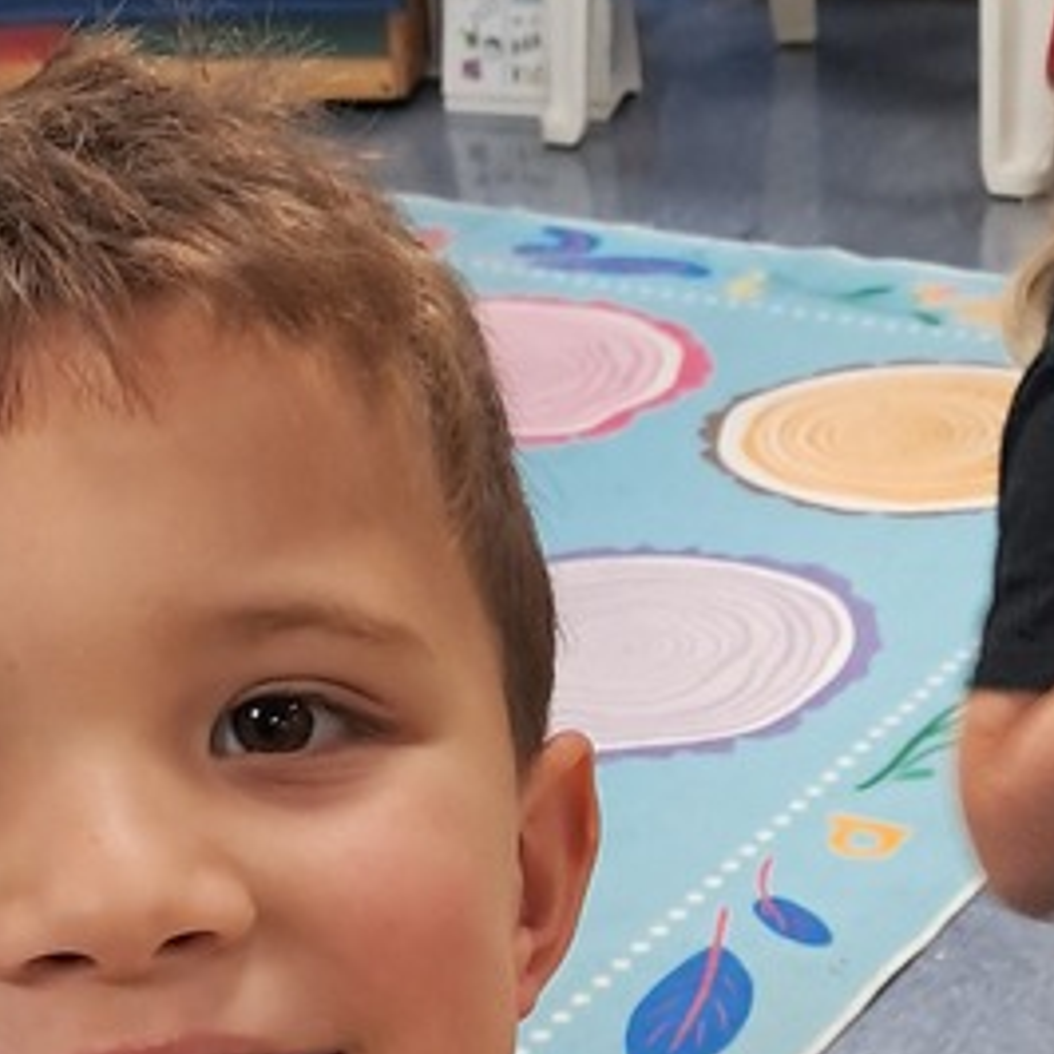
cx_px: 749
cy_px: 1022
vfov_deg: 18.5
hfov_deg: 18.8
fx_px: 3169
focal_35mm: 92
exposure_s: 1/50
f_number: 1.8
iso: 320
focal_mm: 4
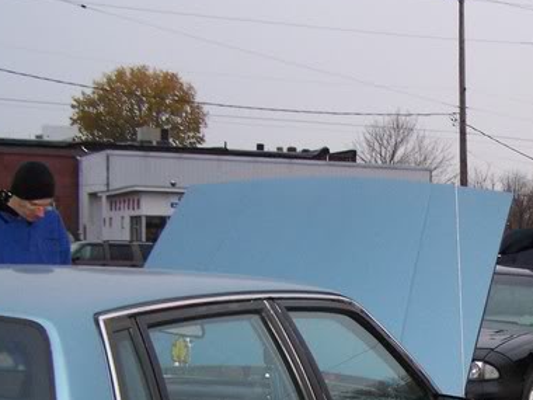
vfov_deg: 18.1
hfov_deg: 23.6
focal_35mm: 80
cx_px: 498
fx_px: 1232
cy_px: 380
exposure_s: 1/60
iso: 160
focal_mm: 6.3
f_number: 2.8
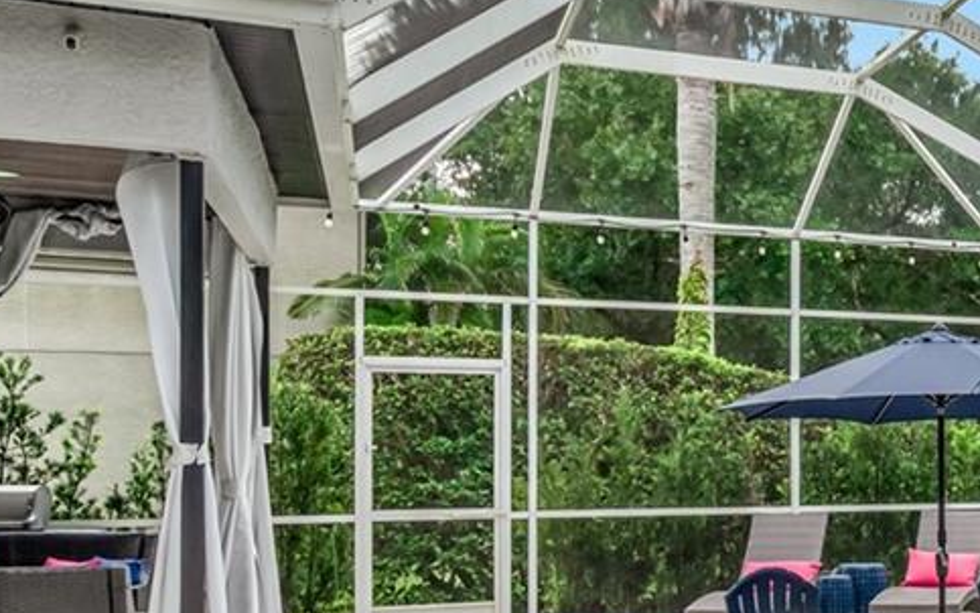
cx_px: 1209
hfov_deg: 30.9
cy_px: 451
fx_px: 1442
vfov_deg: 23.8
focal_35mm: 54
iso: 100
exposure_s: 1/90
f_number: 6.7
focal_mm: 16
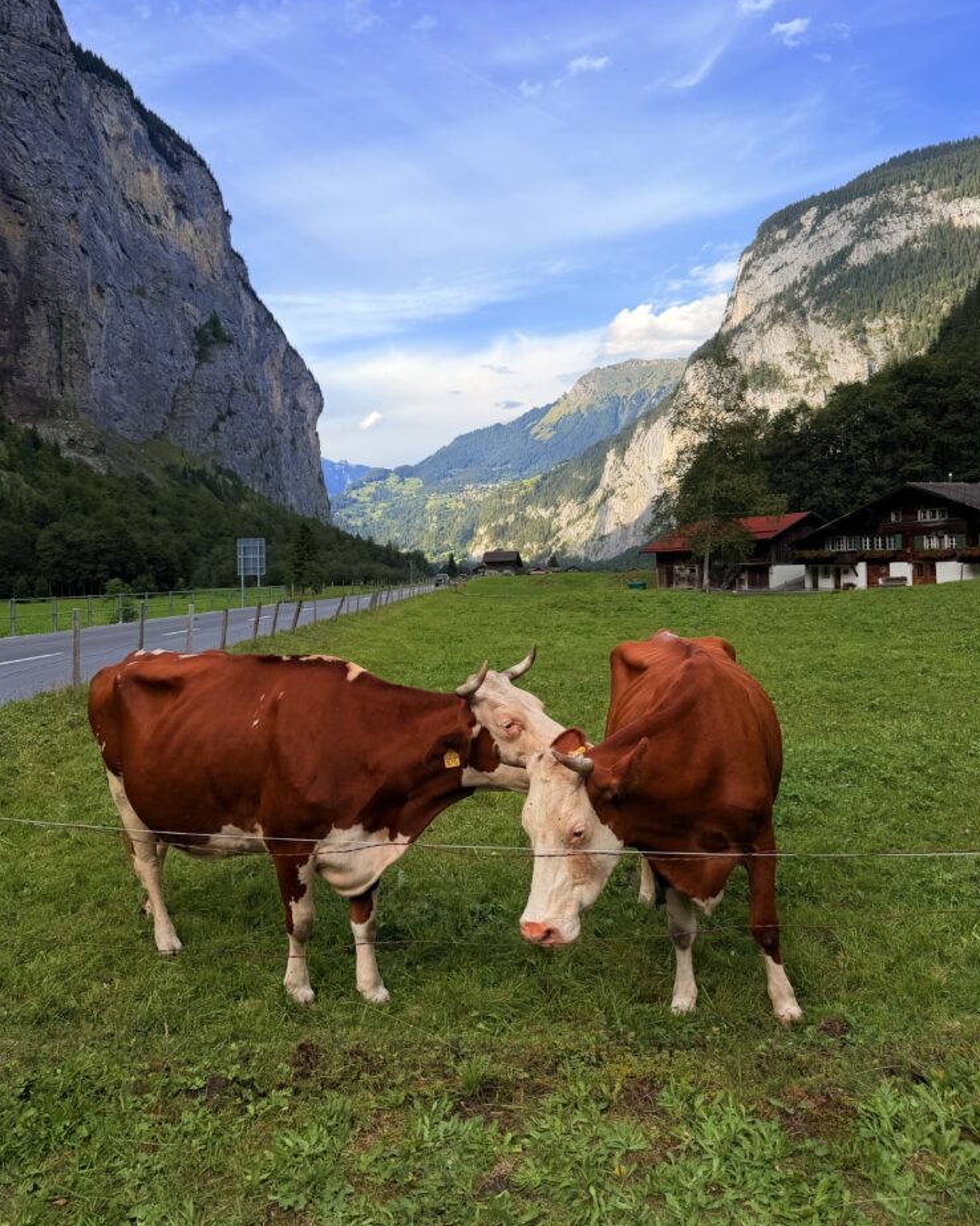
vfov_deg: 65.9
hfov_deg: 54.9
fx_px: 943
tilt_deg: +0.8
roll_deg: +1.7
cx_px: 489
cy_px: 562
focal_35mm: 26
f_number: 1.78
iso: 80
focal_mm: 6.76
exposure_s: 1/2169
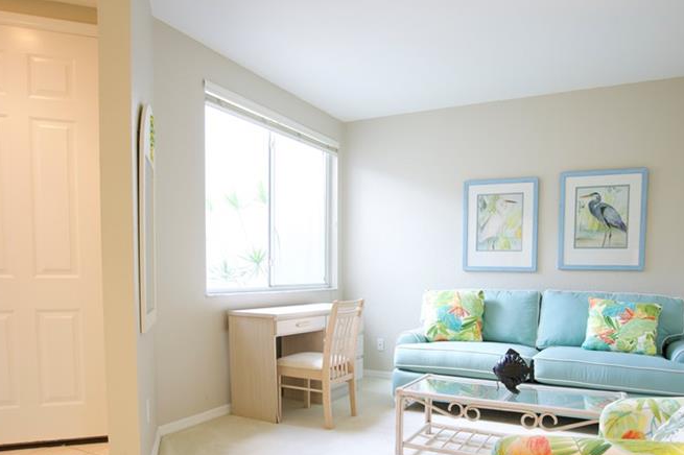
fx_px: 475
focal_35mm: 25
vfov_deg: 50.3
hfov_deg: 71.2
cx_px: 387
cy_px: 305
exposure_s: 1.3
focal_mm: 16
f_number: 8
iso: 100
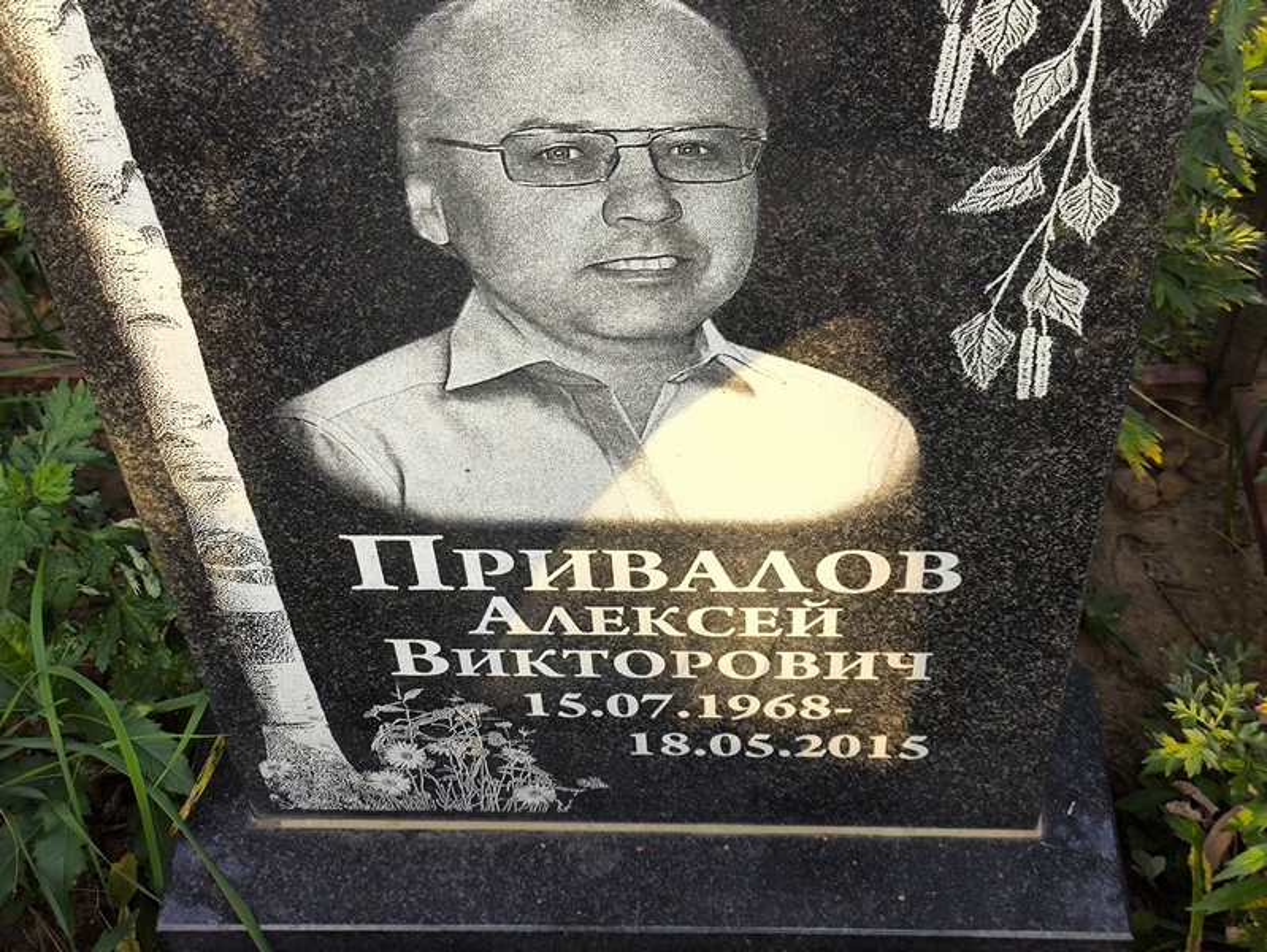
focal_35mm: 50
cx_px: 634
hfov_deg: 38.2
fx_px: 1831
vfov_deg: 29.1
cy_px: 476
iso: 50
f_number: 1.7
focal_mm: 4.71
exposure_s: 1/171
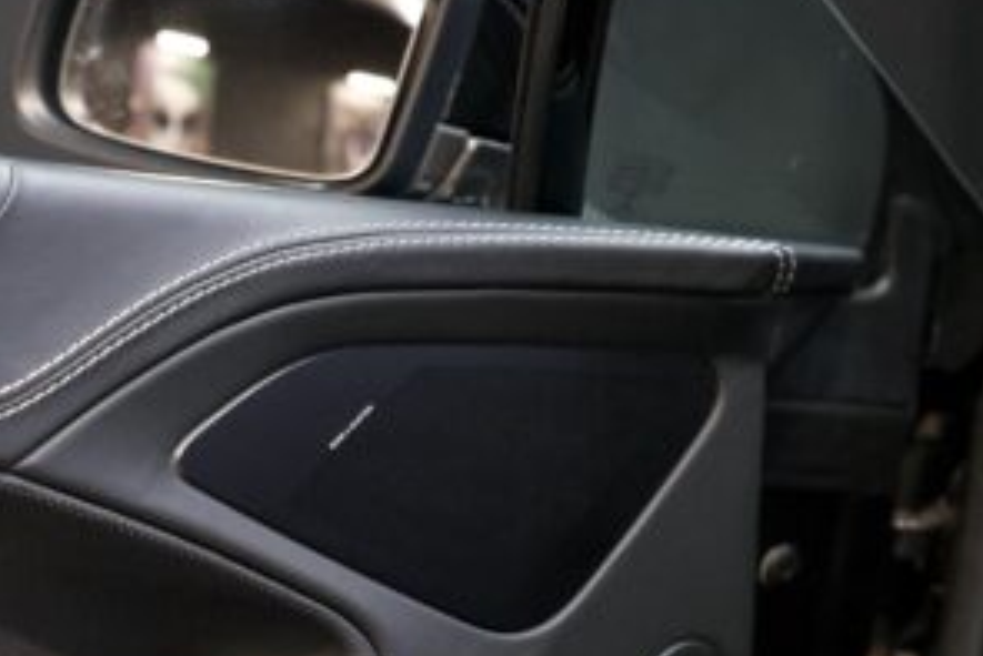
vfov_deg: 7.5
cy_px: 806
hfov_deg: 11.0
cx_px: -270
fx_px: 4972
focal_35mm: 182
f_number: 3.2
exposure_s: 1/60
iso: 3200
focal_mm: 70
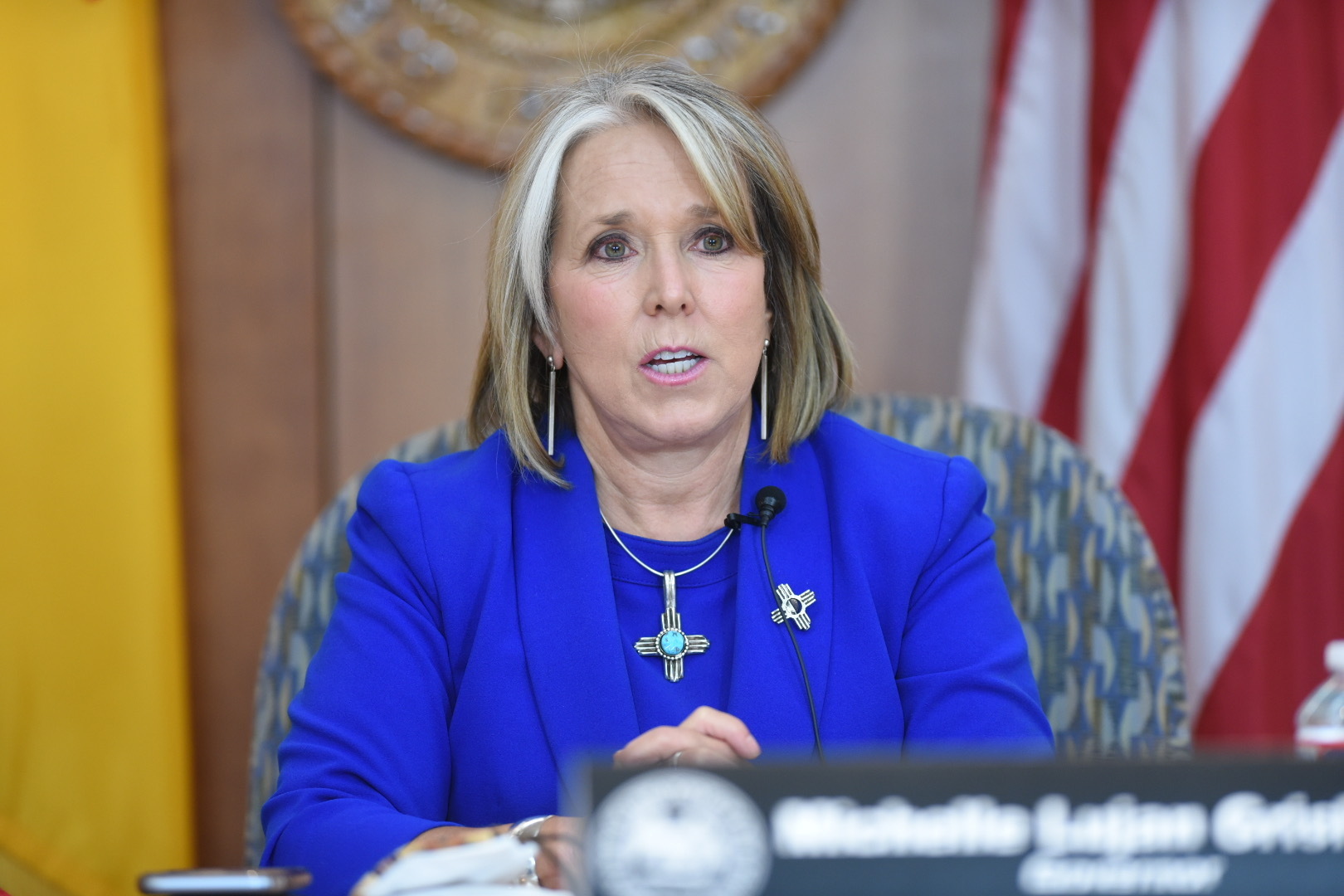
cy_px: 448
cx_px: 672
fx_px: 11199
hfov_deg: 6.9
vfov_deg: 4.6
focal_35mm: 300
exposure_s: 1/125
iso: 1600
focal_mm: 300
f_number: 2.8
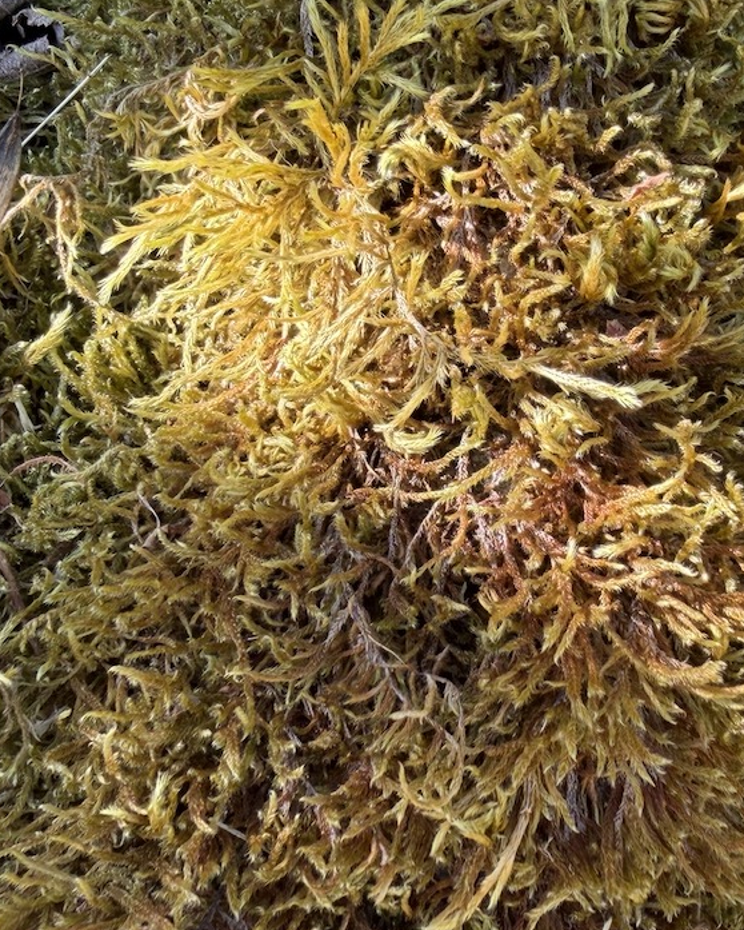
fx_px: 1183
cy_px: 339
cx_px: 453
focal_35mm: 43
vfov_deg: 42.5
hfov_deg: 34.8
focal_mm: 2.22
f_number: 2.2
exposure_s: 1/232
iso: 40
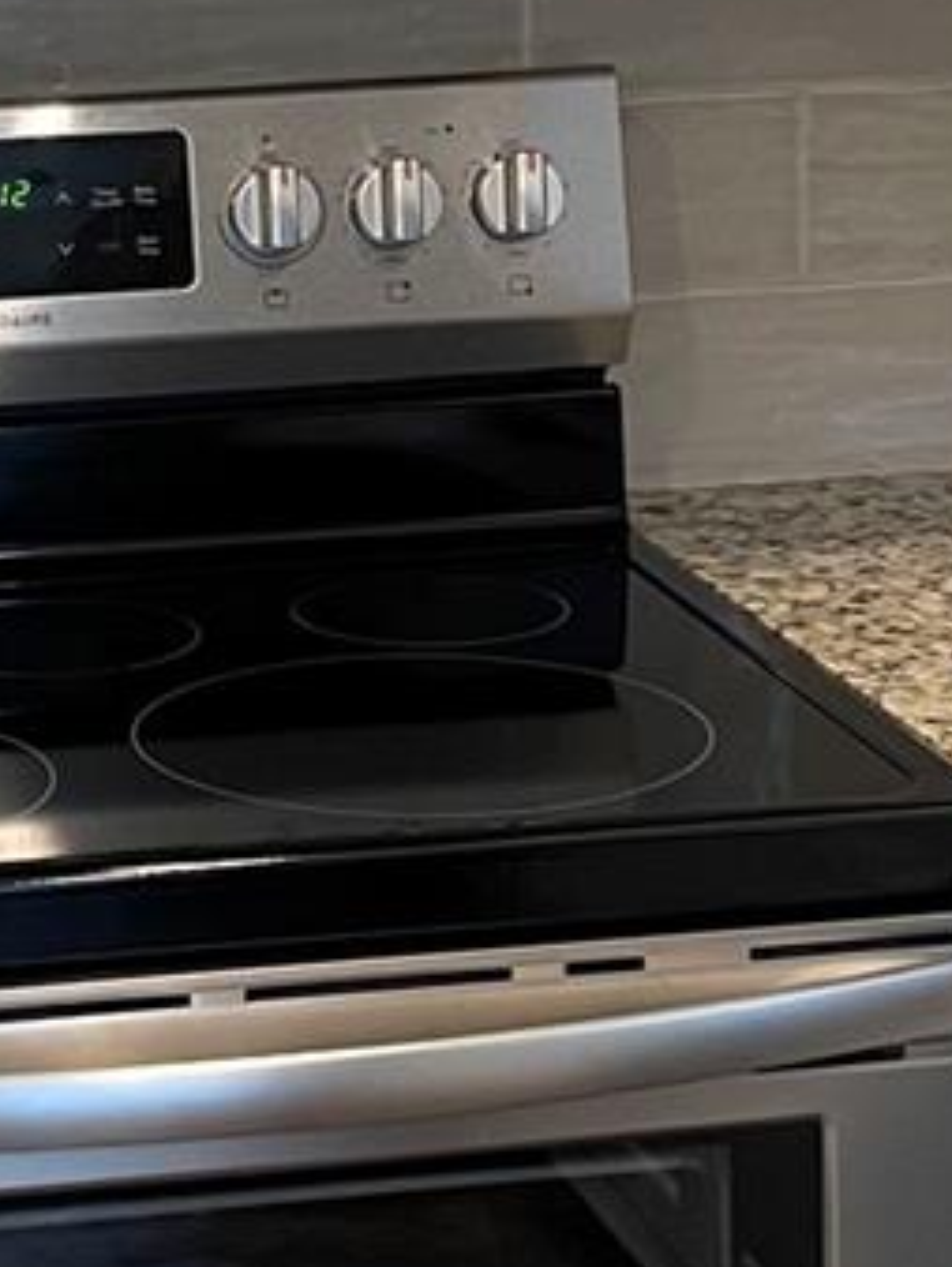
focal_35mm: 118
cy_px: 184
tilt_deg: -8.1
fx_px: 4321
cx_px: -15
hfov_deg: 12.4
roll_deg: +1.0
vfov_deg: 16.5
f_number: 1.6
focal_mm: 5.1
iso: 80
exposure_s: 1/60
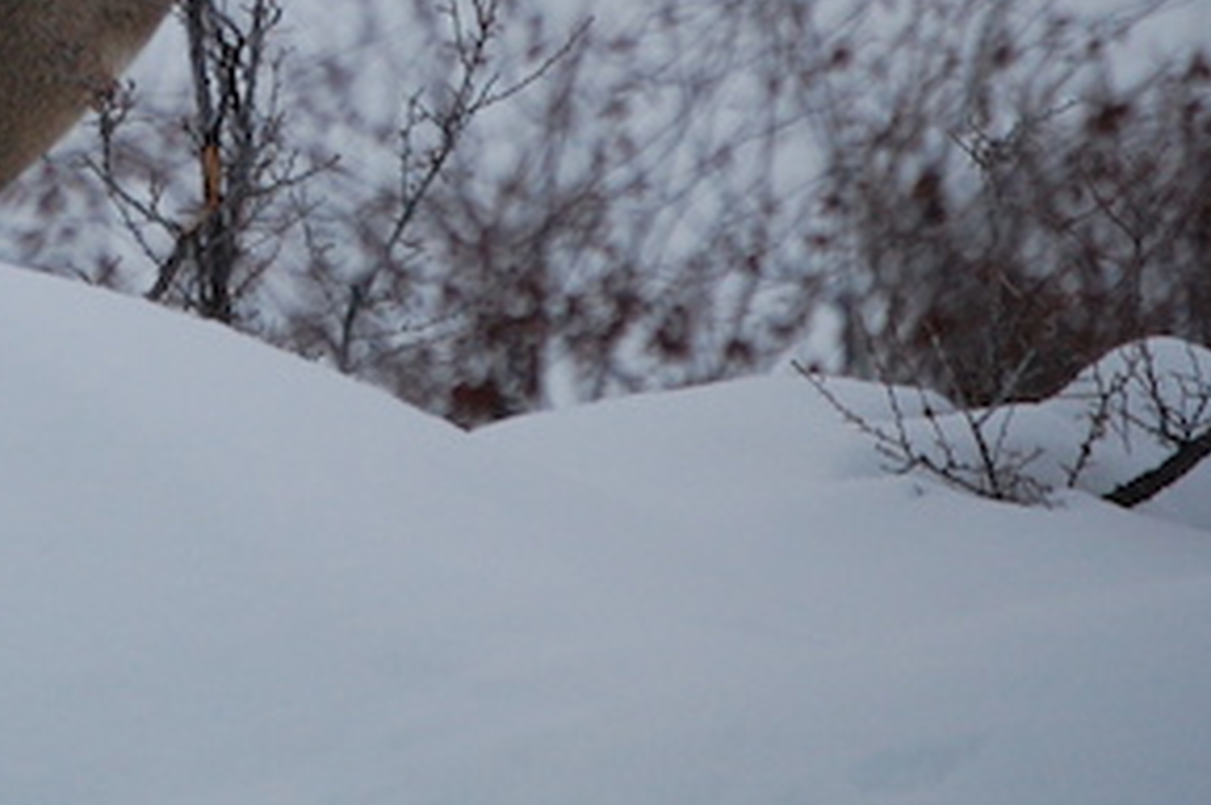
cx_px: -75
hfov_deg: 3.0
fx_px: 23229
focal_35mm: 691
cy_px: -136
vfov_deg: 2.0
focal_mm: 175
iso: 800
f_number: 5.6
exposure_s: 1/500
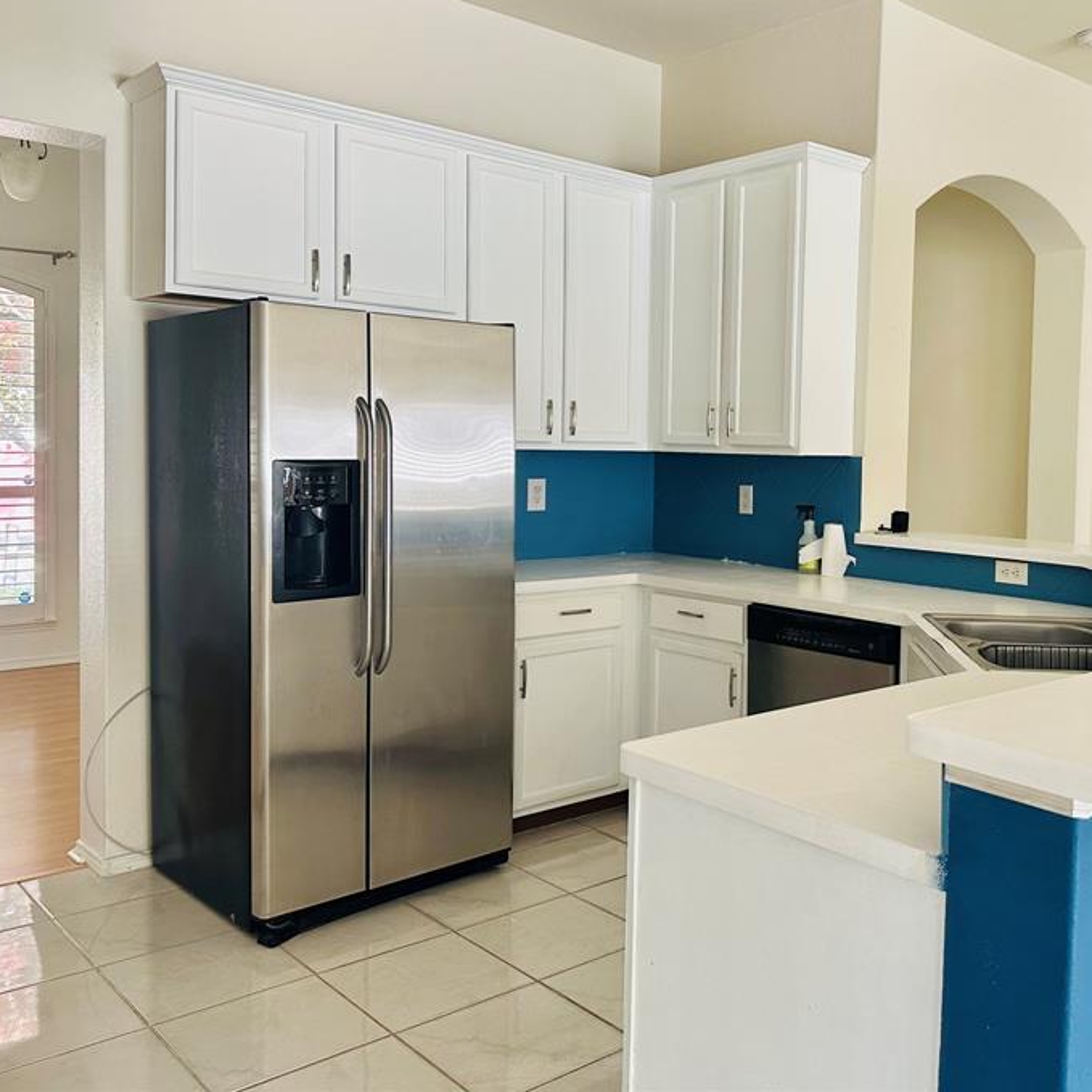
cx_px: 706
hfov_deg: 50.4
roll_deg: -1.9
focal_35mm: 32
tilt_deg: -2.8
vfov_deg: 51.0
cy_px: 476
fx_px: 1142
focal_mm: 6.86
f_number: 1.78
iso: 160
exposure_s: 1/121
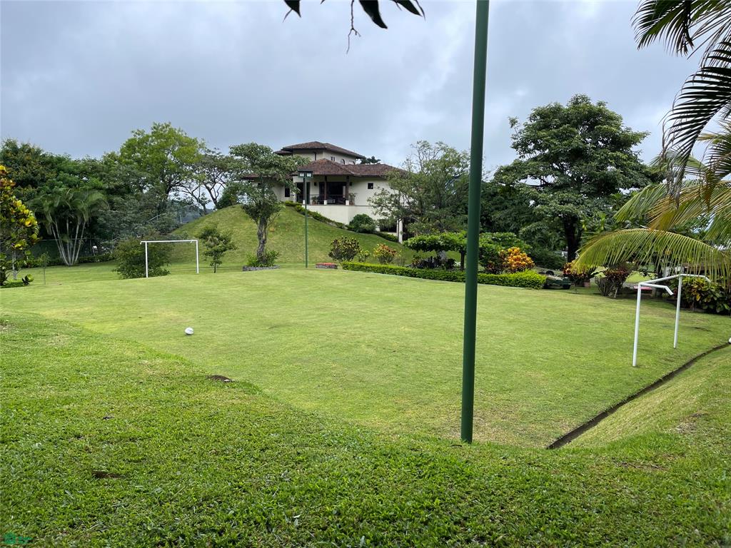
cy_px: 274
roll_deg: -0.4
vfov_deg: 53.1
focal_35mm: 26
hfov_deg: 67.3
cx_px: 366
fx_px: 549
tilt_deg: -6.5
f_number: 1.6
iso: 32
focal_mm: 5.1
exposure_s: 1/867
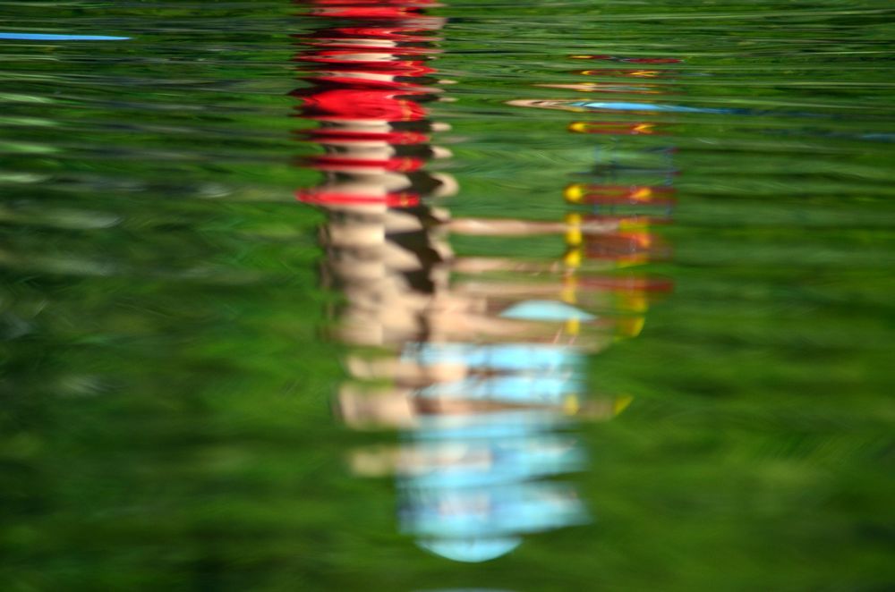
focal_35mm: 450
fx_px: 11163
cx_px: 448
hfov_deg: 4.6
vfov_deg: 3.0
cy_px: 296
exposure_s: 1/1250
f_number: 5.6
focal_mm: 300
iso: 400
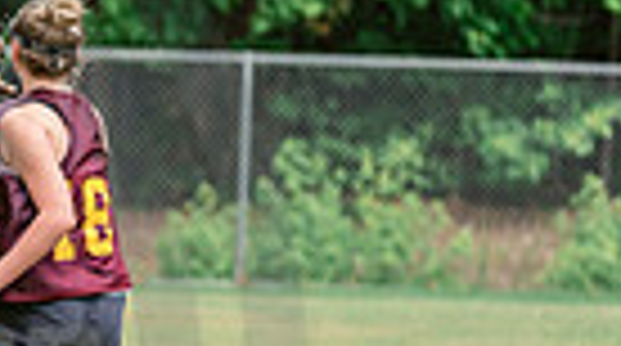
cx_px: -490
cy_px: 398
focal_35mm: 883
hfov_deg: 2.4
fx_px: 14512
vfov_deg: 1.4
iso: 250
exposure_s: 1/1000
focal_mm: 200
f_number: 4
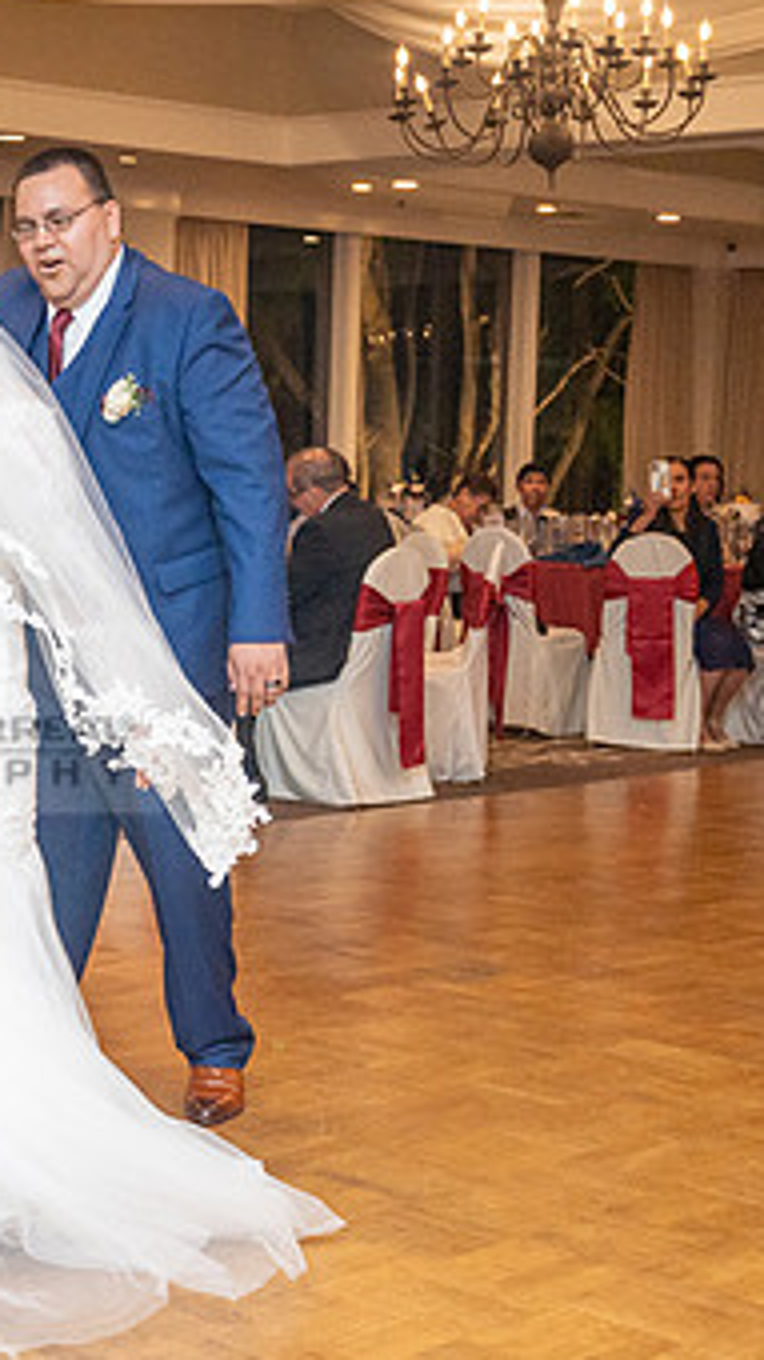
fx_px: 2632
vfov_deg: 28.9
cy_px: 767
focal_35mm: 73
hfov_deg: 16.2
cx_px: 23
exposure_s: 1/200
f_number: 4
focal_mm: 34.5
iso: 2500
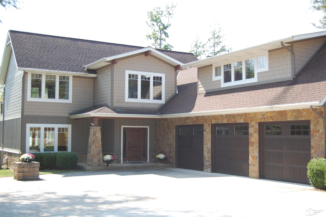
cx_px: 163
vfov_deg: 29.8
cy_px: 108
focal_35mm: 45
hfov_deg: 43.6
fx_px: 407
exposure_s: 1/500
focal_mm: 30
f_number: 5
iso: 400
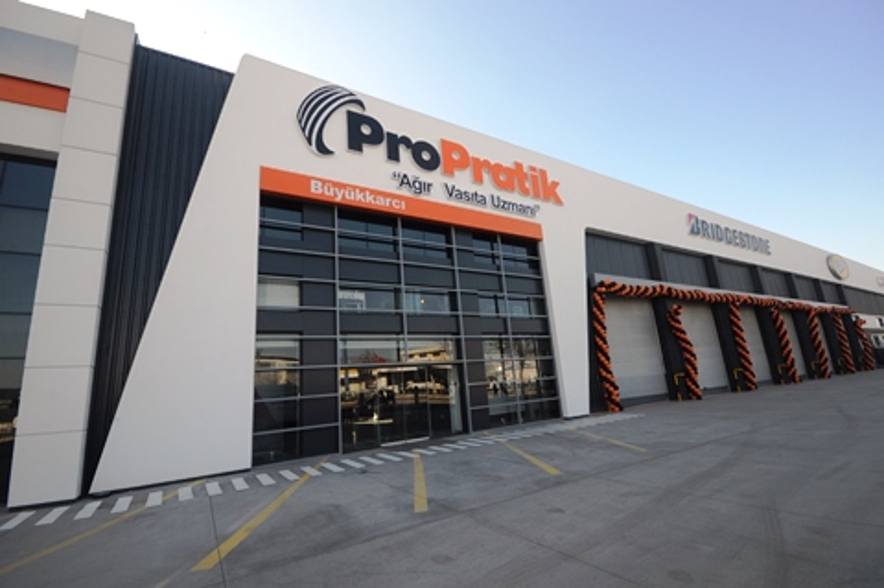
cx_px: 442
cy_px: 294
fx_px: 368
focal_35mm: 15
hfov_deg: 100.4
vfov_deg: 77.2
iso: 400
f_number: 11
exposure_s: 1/200
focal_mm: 10
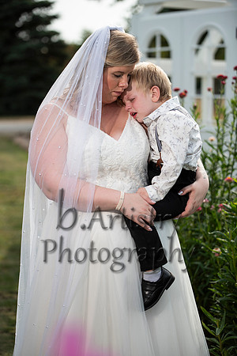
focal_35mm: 92
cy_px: 178
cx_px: 118
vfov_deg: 22.1
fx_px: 908
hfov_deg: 14.9
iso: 125
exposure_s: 1/1250
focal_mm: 92
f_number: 2.8
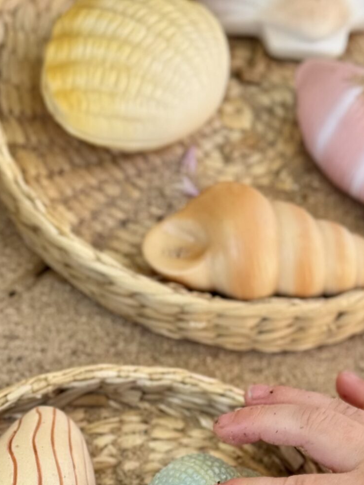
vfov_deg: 15.3
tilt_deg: -63.8
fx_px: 1739
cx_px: 190
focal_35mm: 124
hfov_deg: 11.9
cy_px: 579
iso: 64
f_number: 1.78
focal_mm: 6.76
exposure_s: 1/223
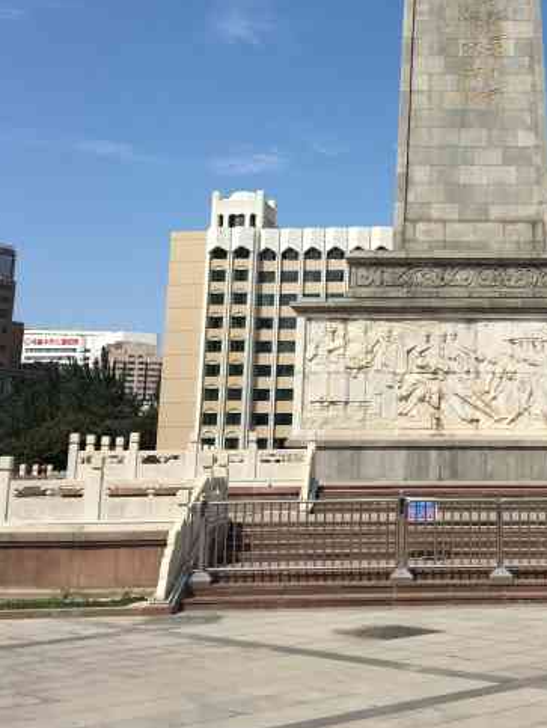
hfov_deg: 25.5
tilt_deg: +14.2
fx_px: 1178
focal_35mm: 56
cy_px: 144
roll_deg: -0.5
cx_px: 467
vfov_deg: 33.3
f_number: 2.2
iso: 25
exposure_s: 1/2481
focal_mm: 4.15
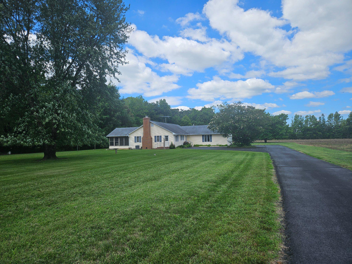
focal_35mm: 23
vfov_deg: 58.9
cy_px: 132
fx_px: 234
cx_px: 176
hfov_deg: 73.9
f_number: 1.8
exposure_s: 1/1834
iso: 25
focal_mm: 5.4
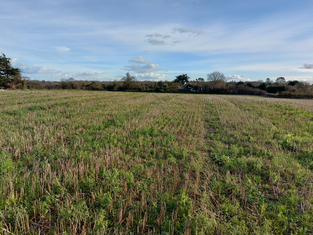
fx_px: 217
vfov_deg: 56.8
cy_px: 118
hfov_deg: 71.6
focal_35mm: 24
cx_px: 156
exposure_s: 1/436
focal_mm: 5.23
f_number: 1.8
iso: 32
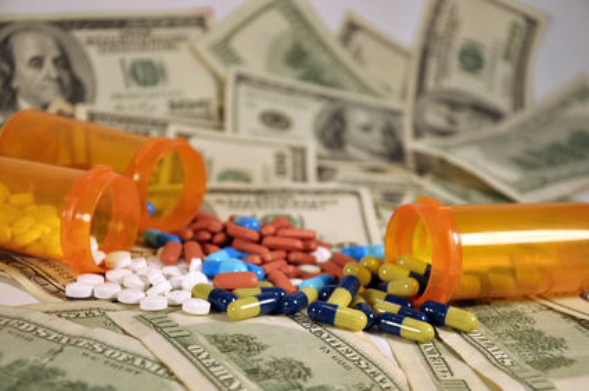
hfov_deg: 23.4
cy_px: 196
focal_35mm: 87
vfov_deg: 15.7
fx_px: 1421
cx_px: 294
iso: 200
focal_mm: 58
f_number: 5
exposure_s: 1/160
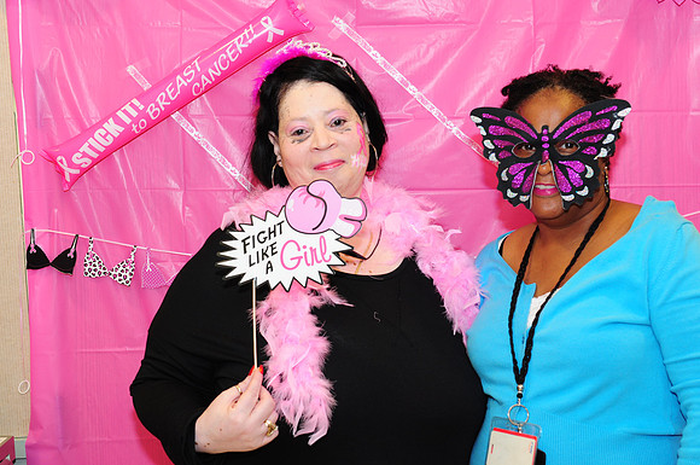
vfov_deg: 22.6
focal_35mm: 60
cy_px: 232
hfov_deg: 33.4
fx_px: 1165
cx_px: 350
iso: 640
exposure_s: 1/60
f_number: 5.6
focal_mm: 40
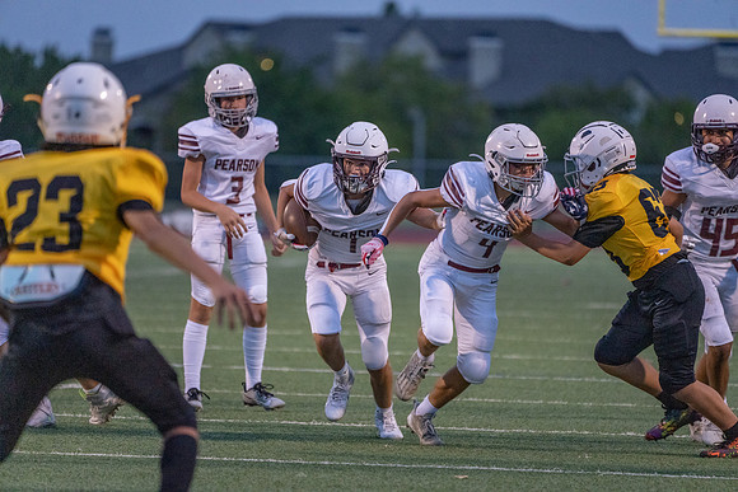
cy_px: 246
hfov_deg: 5.2
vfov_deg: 3.4
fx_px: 8202
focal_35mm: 400
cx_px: 369
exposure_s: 1/1000
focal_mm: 400
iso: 8000
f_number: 5.6
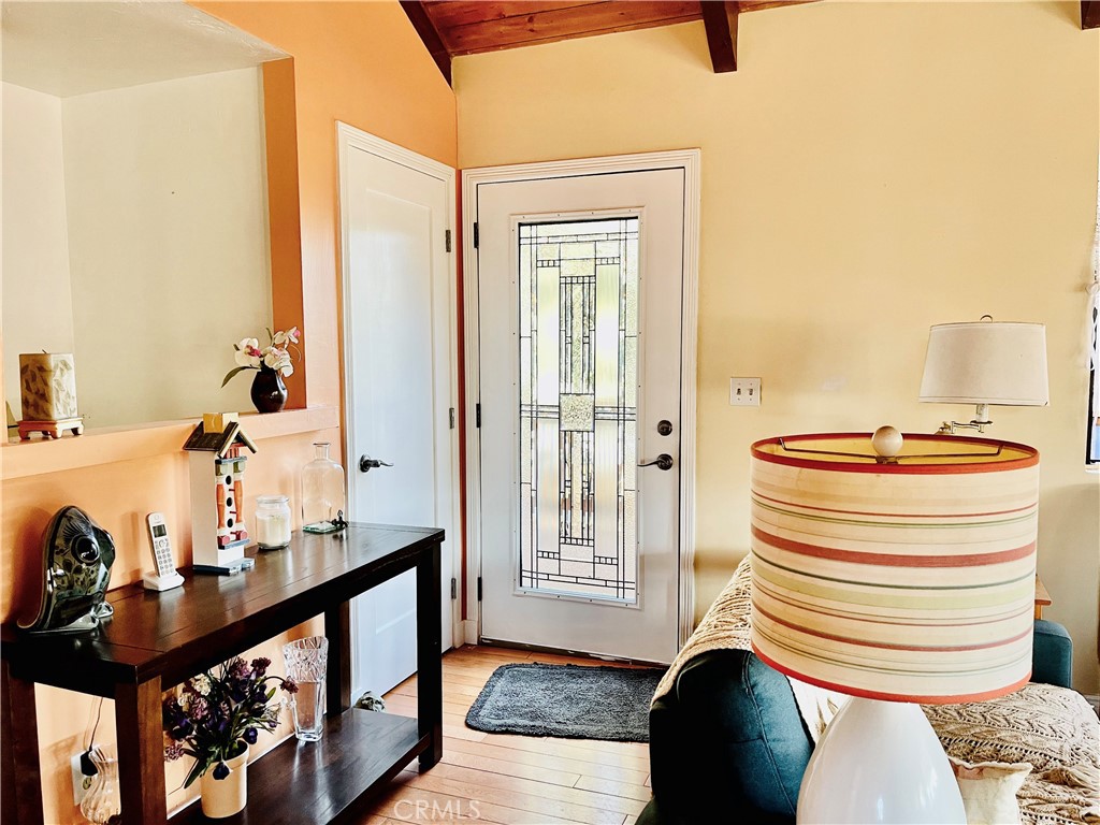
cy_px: 412
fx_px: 826
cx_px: 550
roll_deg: +0.4
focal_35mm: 26
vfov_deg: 53.1
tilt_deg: -6.0
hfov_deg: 67.3
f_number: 1.6
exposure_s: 1/67
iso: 125
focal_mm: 5.1
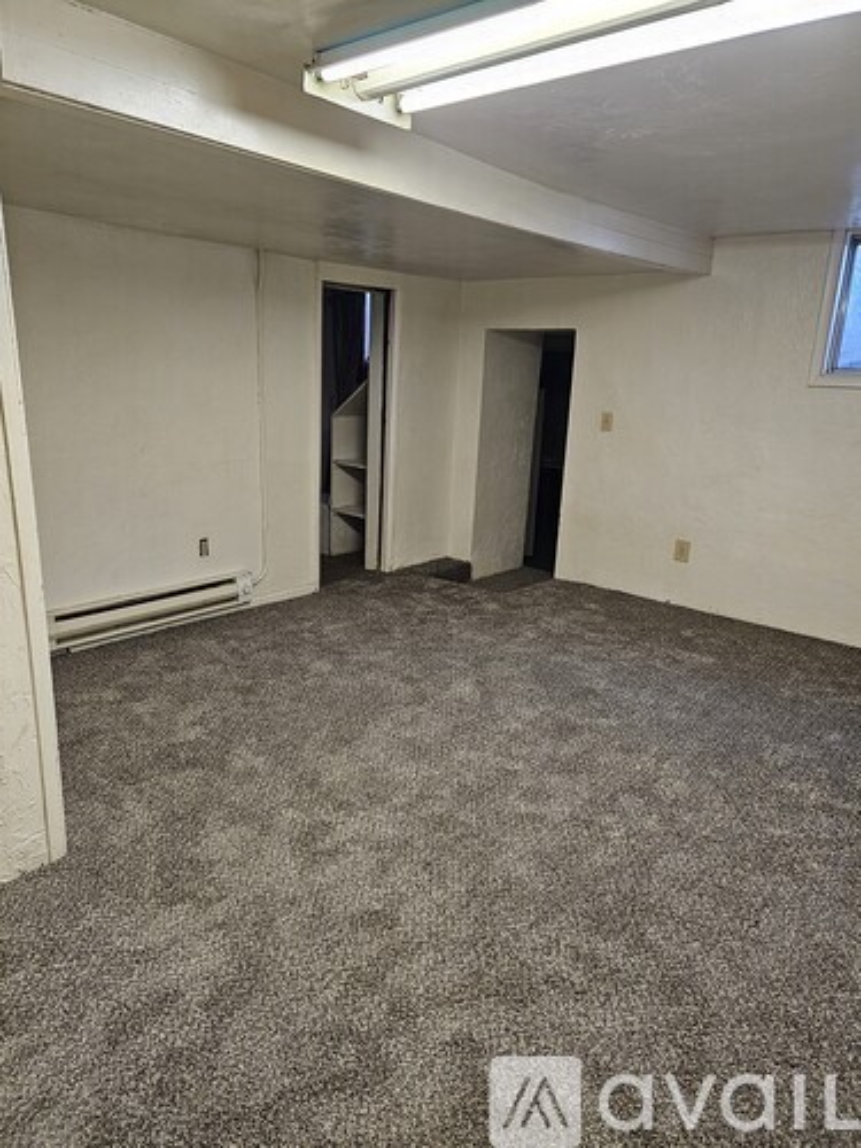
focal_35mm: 23
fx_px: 763
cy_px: 574
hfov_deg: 58.9
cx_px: 430
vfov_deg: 73.9
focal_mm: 6.3
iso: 640
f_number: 1.7
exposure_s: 1/120
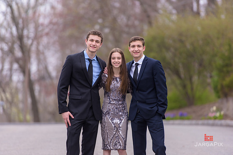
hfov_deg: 10.3
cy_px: 78
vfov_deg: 6.9
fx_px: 1295
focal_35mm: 200
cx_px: 116
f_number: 3.2
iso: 400
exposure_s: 1/1600
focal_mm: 200
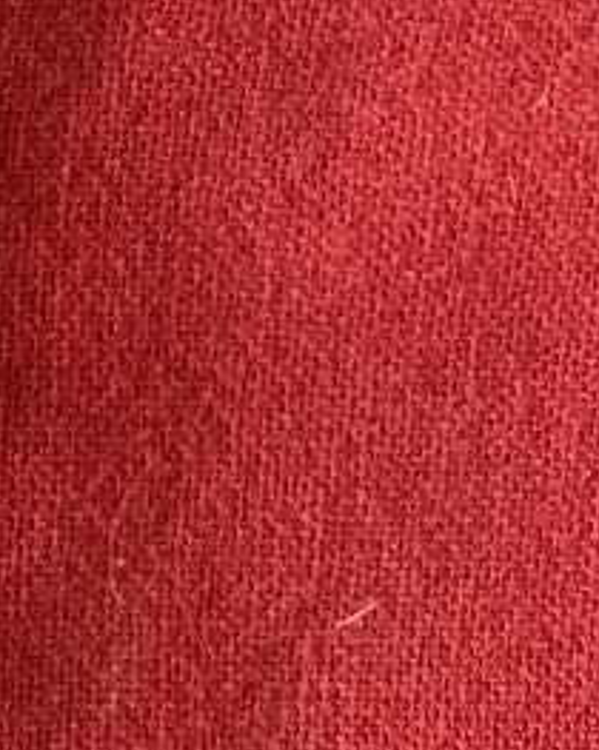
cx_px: -553
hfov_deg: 12.0
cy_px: -619
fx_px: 2574
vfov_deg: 14.5
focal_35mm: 116
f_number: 1.6
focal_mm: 4.2
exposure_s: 1/50
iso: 100
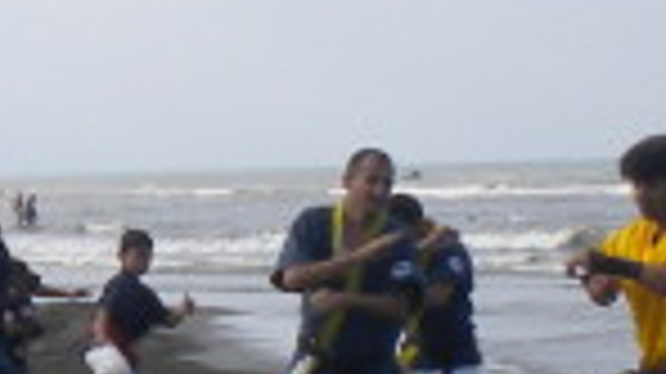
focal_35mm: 264
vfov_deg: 4.6
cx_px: -333
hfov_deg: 8.0
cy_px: 333
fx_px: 4659
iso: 80
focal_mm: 6.3
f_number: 4.6
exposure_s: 1/654
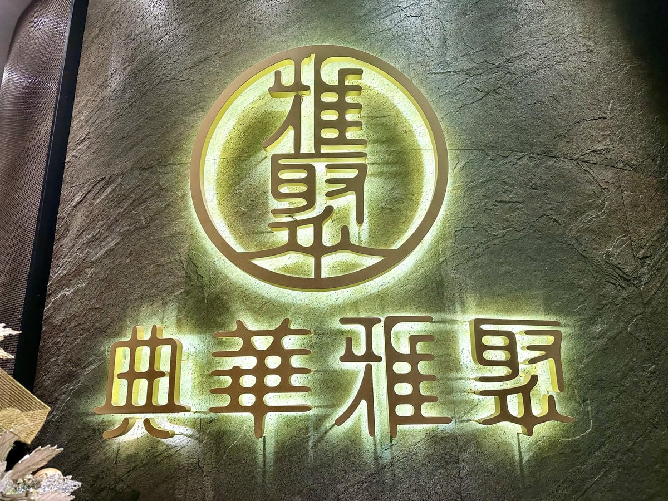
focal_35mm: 24
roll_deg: +1.2
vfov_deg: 56.8
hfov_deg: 71.6
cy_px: 250
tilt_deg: +15.6
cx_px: 334
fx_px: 463
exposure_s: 1/120
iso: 160
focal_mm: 6.86
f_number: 1.78
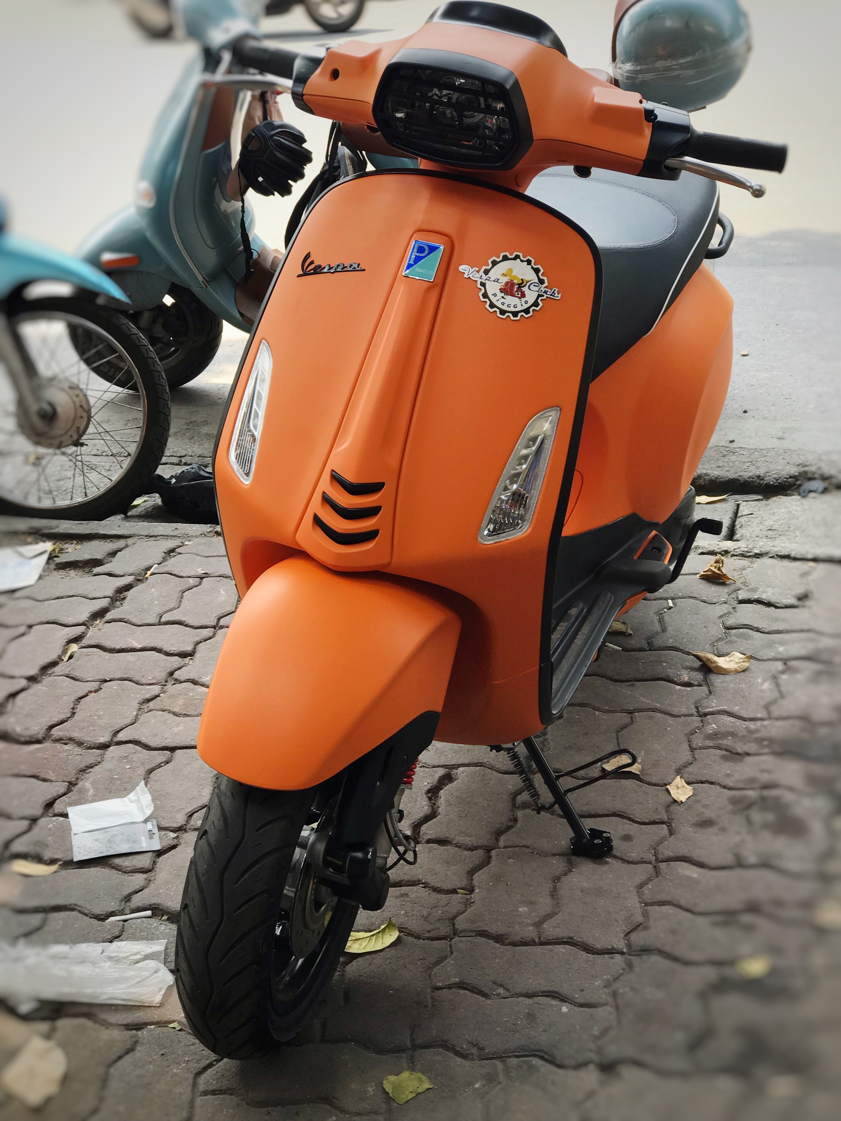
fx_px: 1846
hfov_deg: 25.7
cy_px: 560
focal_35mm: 57
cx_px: 420
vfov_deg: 33.8
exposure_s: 1/129
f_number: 2.8
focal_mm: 6.6
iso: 20
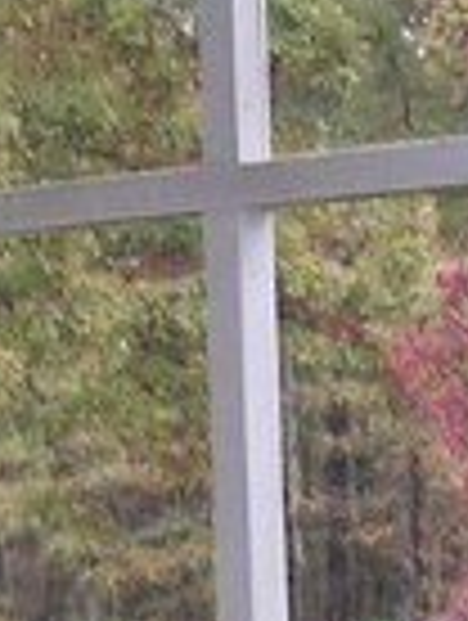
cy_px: 616
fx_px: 3792
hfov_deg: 7.1
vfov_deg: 9.3
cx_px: 288
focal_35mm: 211
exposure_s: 1/30
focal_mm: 5.8
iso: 50
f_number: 2.8
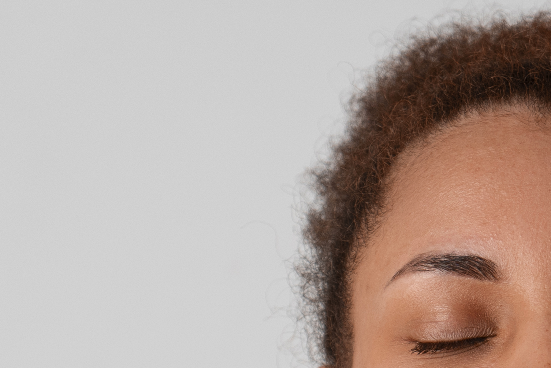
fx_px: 4271
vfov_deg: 4.9
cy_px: 688
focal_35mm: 279
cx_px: 576
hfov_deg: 7.3
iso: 400
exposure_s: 1/160
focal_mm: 70
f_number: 4
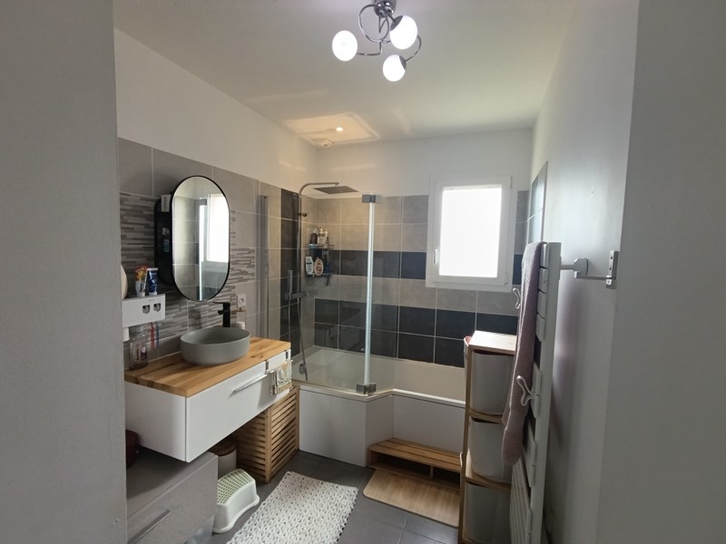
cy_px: 272
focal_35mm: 16
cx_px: 363
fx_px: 336
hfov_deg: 94.5
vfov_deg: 78.1
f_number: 2.2
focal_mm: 1.65
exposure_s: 1/100
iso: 200
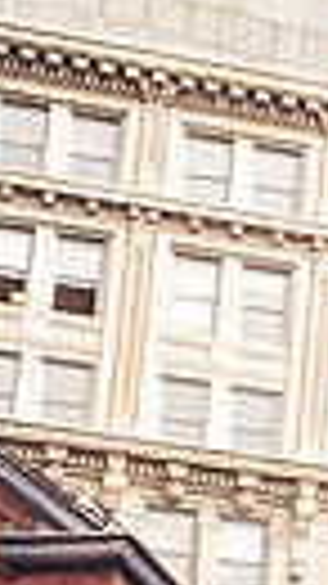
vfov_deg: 12.4
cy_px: 958
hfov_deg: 6.7
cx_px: 1022
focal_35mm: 163
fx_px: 2524
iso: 100
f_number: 8
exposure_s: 1/60
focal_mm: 20
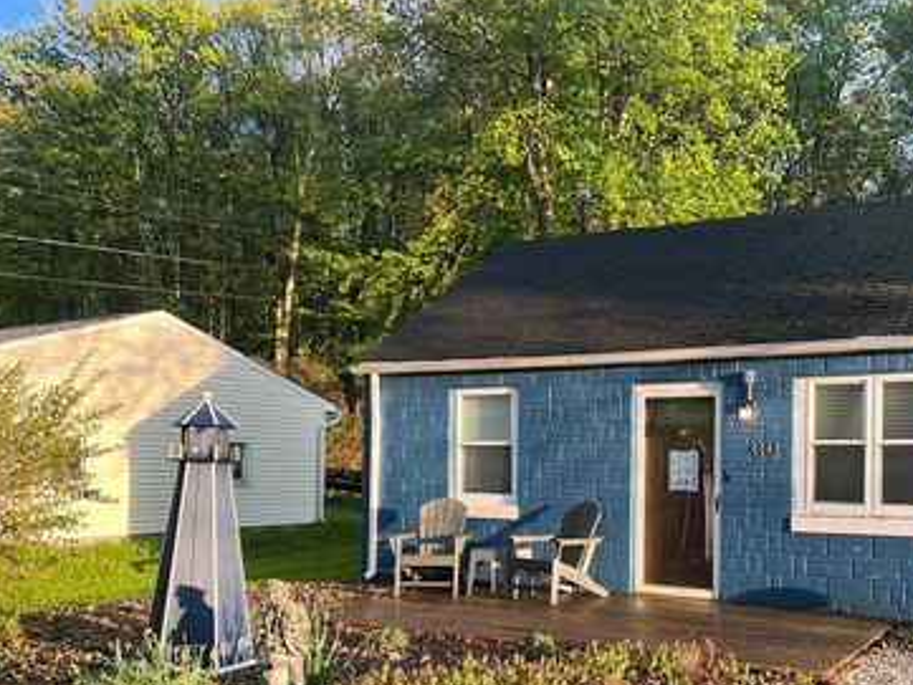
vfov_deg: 39.3
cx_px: 610
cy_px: 446
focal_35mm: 36
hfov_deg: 50.4
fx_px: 950
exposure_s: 1/174
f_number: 1.6
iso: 40
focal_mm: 5.1
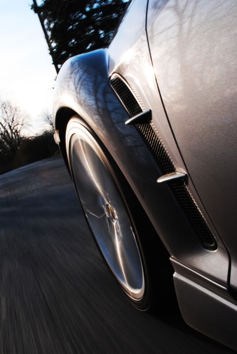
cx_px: 118
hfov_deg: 34.3
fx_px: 384
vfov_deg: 49.5
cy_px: 177
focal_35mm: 39
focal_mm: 26
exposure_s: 1/13
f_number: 18
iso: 200
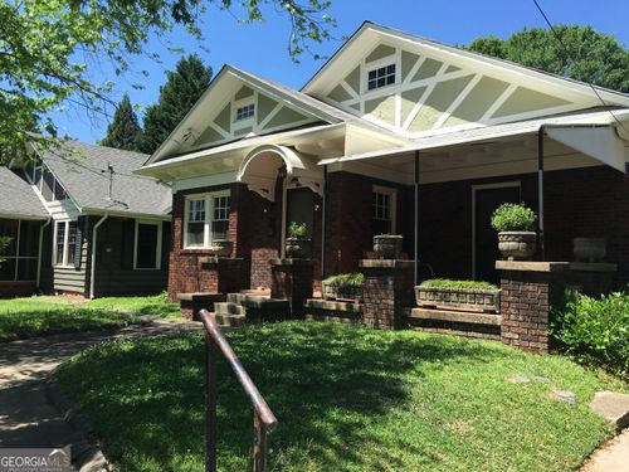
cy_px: 236
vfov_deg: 48.2
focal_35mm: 29
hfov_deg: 61.7
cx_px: 314
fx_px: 527
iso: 25
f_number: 2.2
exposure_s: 1/746
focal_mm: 4.15
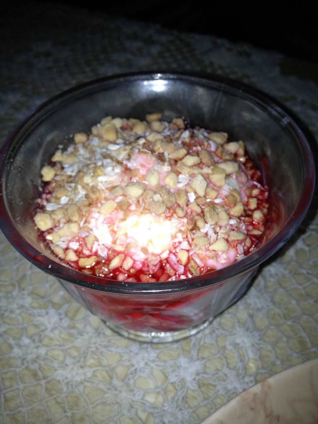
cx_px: 159
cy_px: 212
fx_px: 429
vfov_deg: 52.6
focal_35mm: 35
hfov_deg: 40.7
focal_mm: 4.28
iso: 50
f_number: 2.4
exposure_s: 1/130
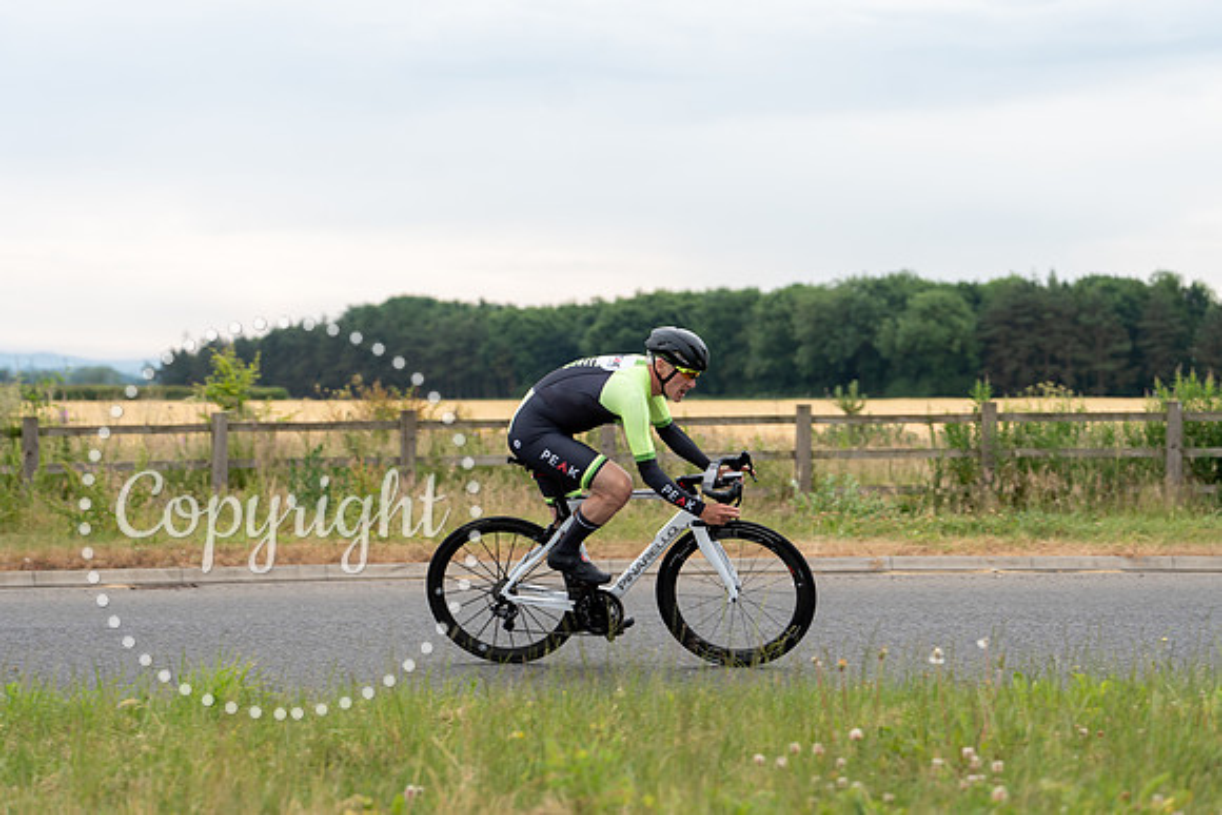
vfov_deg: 16.9
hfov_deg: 25.1
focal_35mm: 81
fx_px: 2750
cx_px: 611
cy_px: 408
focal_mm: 81
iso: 160
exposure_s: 1/800
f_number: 3.2
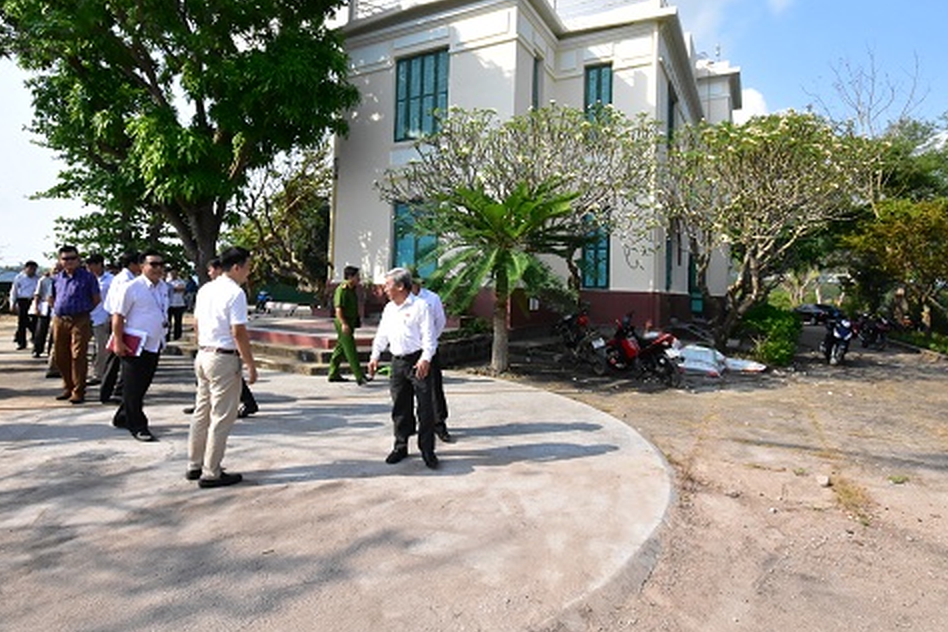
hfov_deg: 86.8
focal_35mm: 19
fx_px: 500
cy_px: 268
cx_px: 438
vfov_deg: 64.2
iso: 4000
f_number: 8
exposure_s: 1/6400
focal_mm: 10
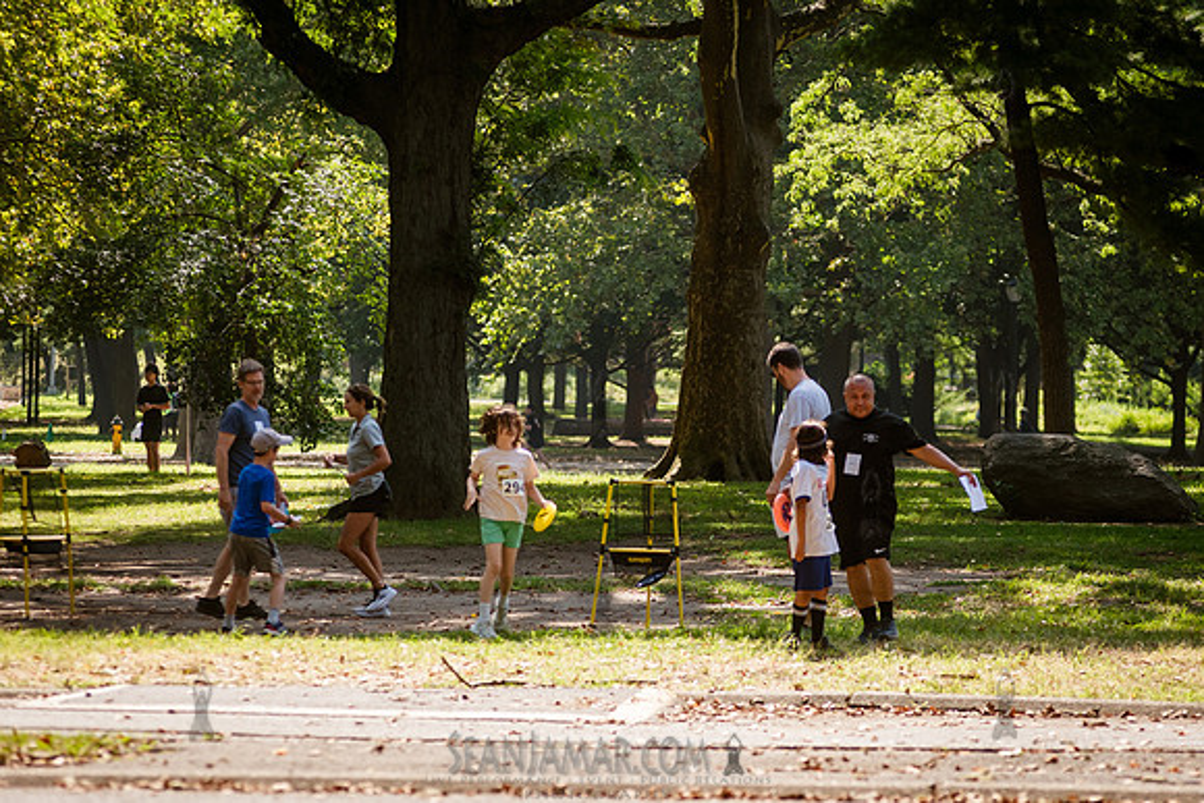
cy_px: 506
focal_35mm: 183
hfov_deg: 11.2
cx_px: 759
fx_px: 6116
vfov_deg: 7.5
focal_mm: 145
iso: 500
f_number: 4
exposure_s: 1/1600
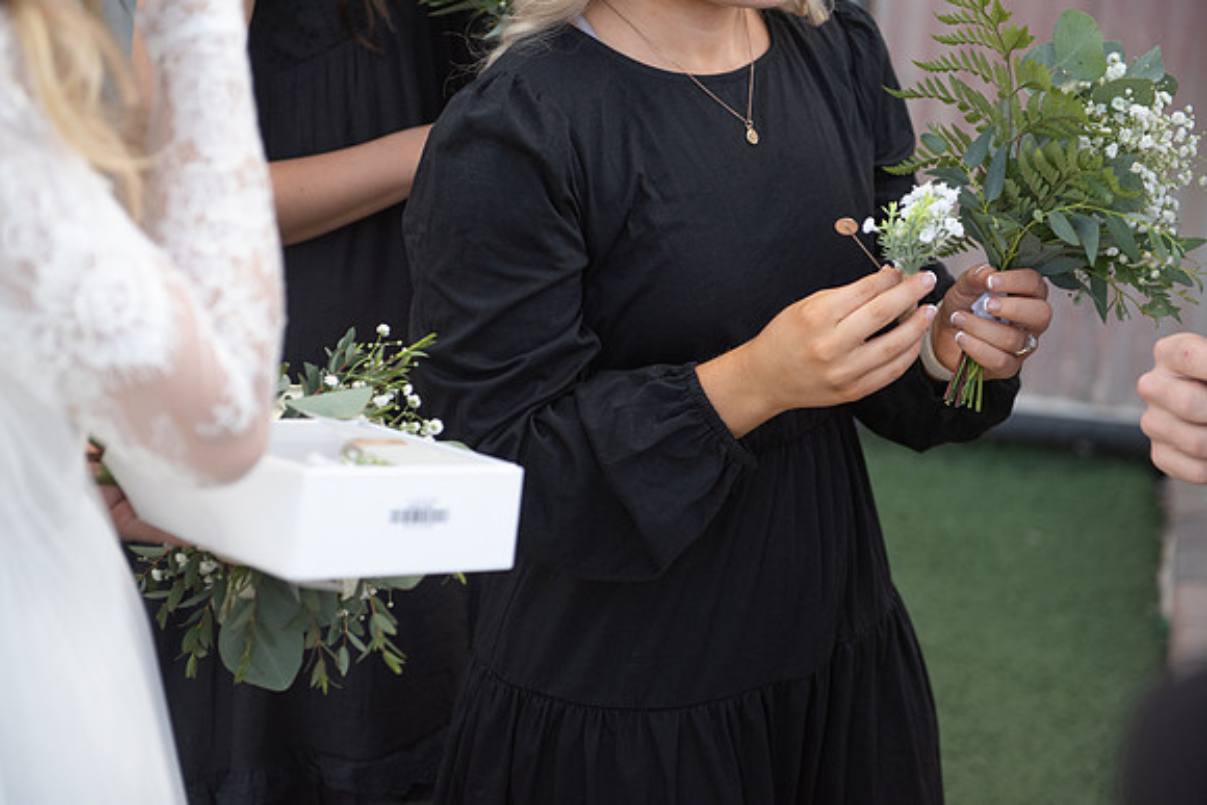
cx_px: 604
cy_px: 402
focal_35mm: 70
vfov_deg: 19.5
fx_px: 2347
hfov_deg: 28.8
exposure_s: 1/1000
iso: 800
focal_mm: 70
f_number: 4
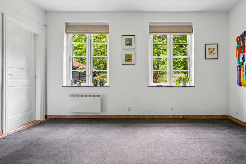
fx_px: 140
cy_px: 82
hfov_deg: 82.6
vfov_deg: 60.7
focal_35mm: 20
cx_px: 123
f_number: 6.3
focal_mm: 20.5
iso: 400
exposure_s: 1/25
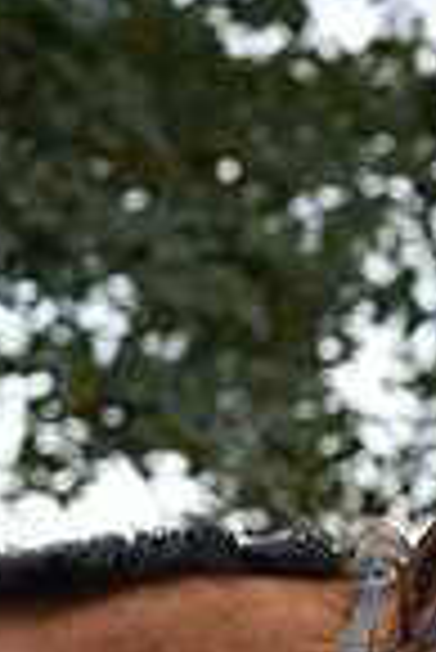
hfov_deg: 1.6
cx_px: -31
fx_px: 15911
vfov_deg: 2.3
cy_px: 1286
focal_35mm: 878
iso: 1000
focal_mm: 220
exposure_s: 1/800
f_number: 6.3
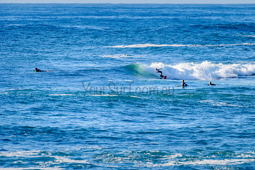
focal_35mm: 613
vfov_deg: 2.2
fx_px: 4344
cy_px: 72
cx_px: 156
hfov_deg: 3.4
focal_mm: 500
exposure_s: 1/2000
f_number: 5.6
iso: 280
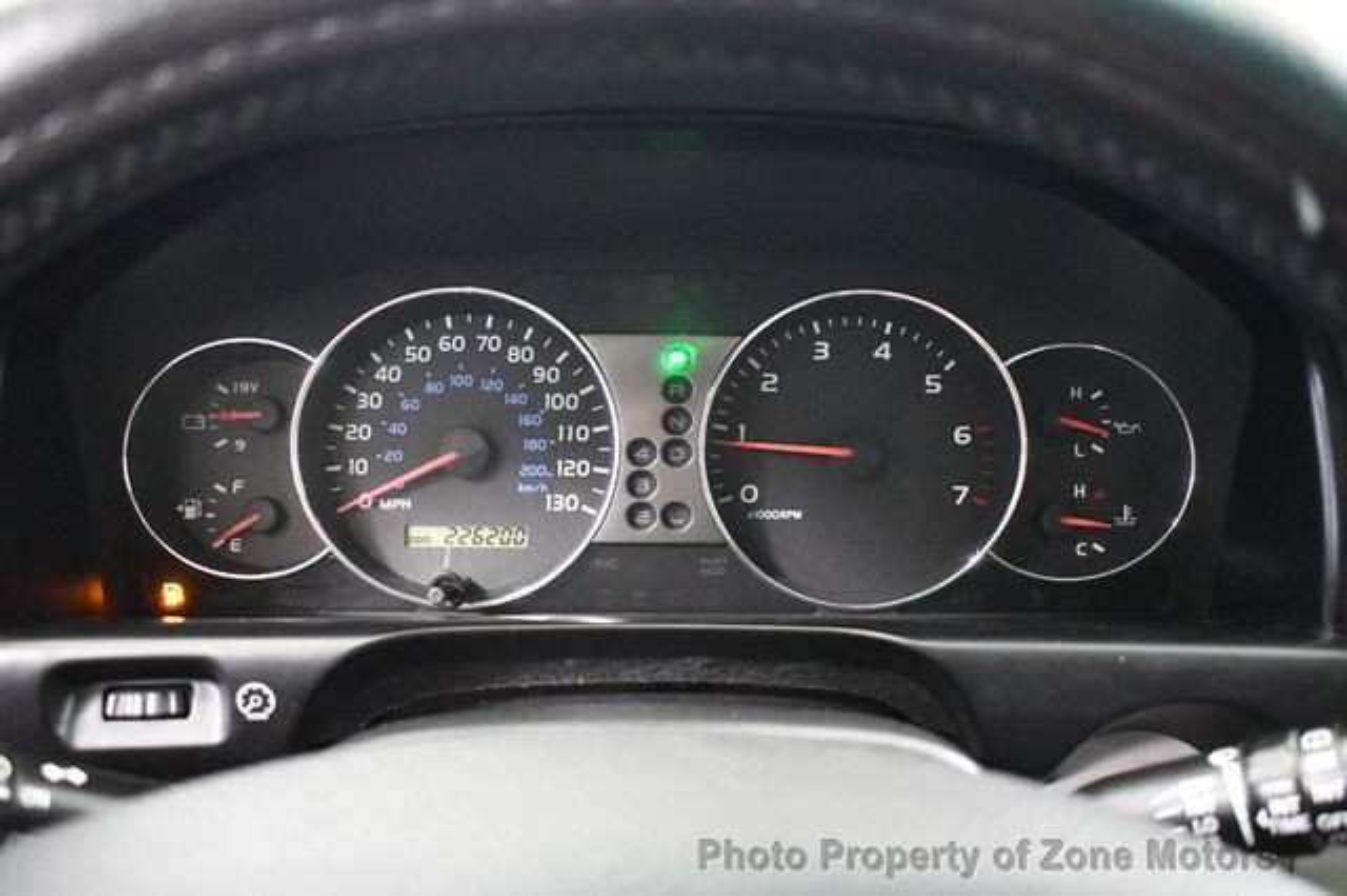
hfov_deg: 57.2
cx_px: 674
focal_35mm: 33
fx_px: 1234
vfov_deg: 39.9
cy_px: 448
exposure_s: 1/50
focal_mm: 22
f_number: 3.8
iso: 12800
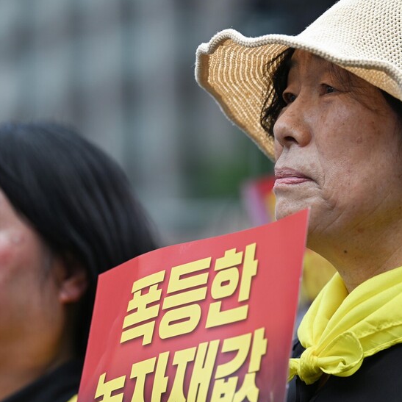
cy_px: 208
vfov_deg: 5.9
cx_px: 253
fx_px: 3876
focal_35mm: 295
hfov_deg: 5.9
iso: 180
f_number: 4.5
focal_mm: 200
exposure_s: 1/500
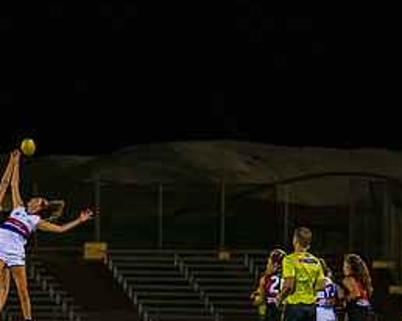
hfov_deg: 3.6
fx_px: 6360
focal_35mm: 535
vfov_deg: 2.9
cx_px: -4
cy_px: 274
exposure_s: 1/640
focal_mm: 200
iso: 3200
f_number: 2.8
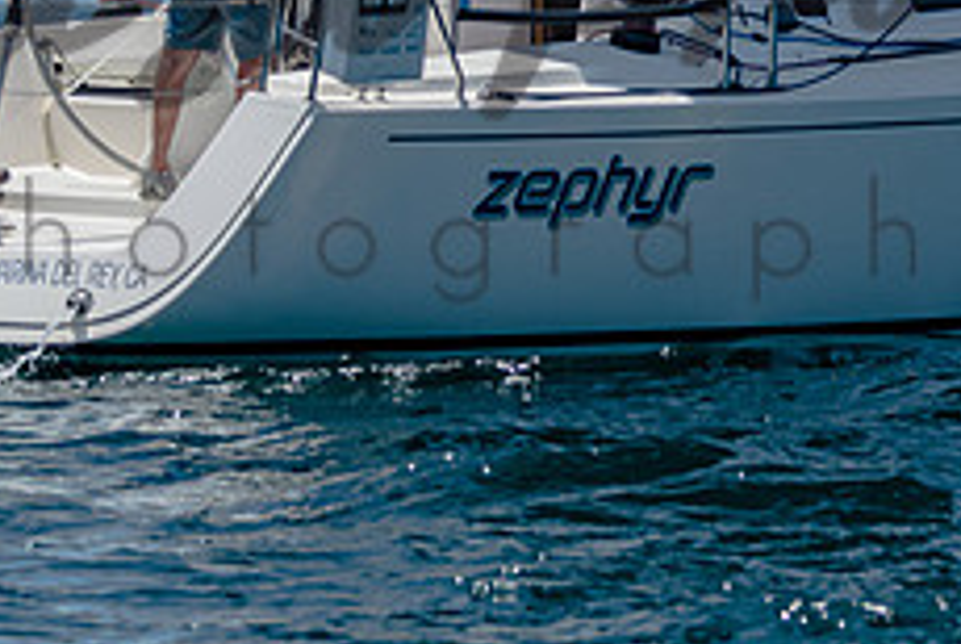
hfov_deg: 3.1
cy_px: -73
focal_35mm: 661
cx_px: 836
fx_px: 17667
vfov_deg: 2.1
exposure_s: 1/1600
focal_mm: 175
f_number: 5
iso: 200
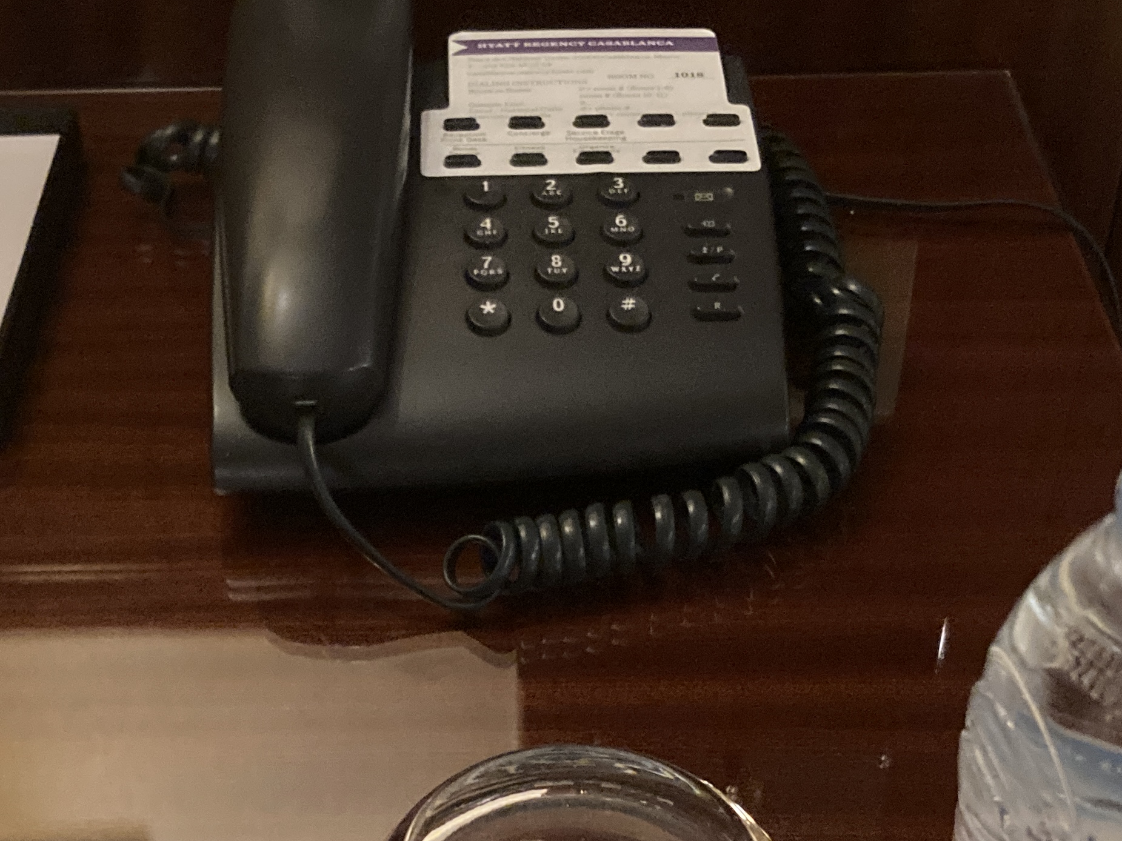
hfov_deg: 31.6
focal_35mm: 61
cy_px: 578
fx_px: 1977
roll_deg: +2.8
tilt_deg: -40.3
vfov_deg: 23.9
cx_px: 446
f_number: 1.8
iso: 640
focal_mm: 3.99
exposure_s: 1/22
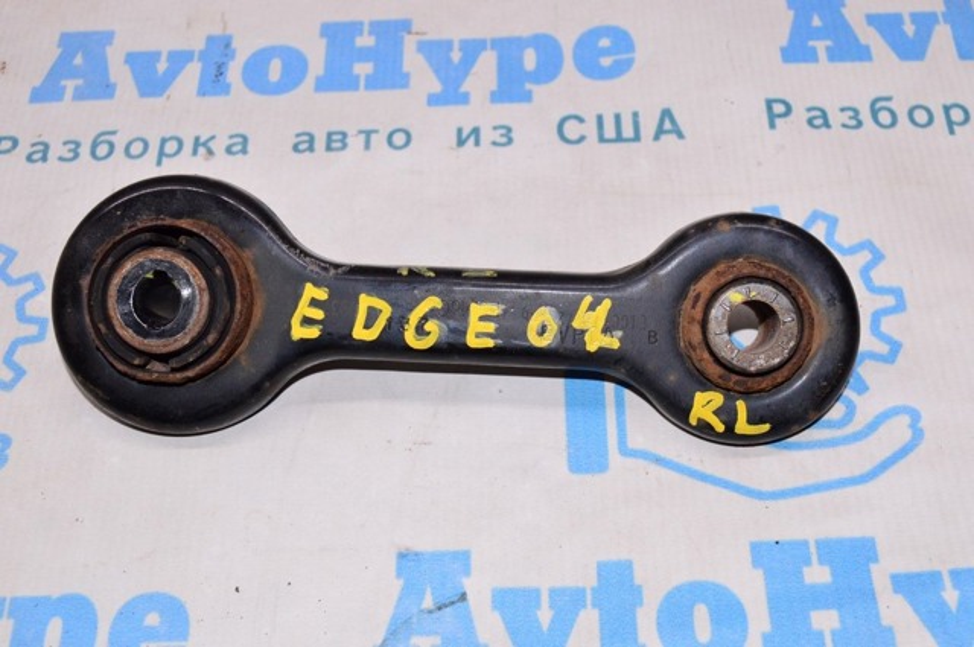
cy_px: 324
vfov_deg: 28.9
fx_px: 1256
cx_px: 487
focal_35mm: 46
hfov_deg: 42.4
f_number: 8
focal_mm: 31
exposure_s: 1/200
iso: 1600
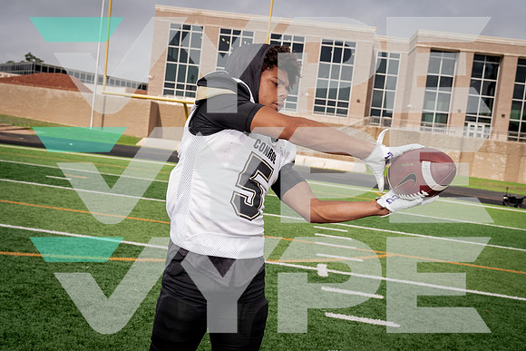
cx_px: 263
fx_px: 543
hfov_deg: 51.7
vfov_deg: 35.8
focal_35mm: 37
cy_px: 176
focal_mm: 34
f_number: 6.3
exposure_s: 1/1600
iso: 400
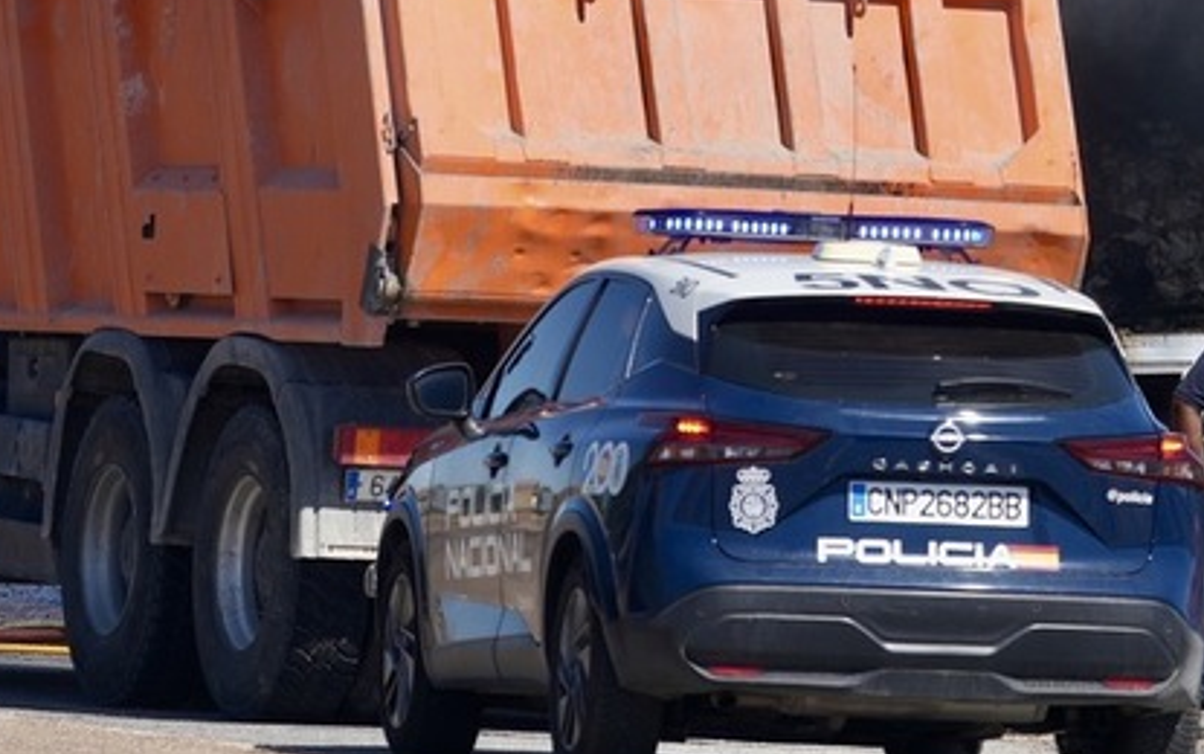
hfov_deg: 4.9
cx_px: 1221
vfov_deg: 3.1
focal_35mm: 427
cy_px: 39
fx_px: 14021
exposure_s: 1/2000
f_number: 2.8
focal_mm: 116
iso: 100
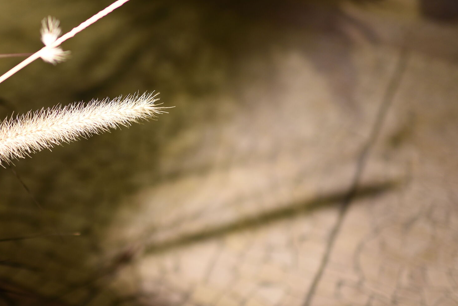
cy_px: 120
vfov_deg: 23.8
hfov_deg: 34.1
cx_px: 101
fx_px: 725
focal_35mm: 57
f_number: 1.4
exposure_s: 1/90
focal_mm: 35
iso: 500
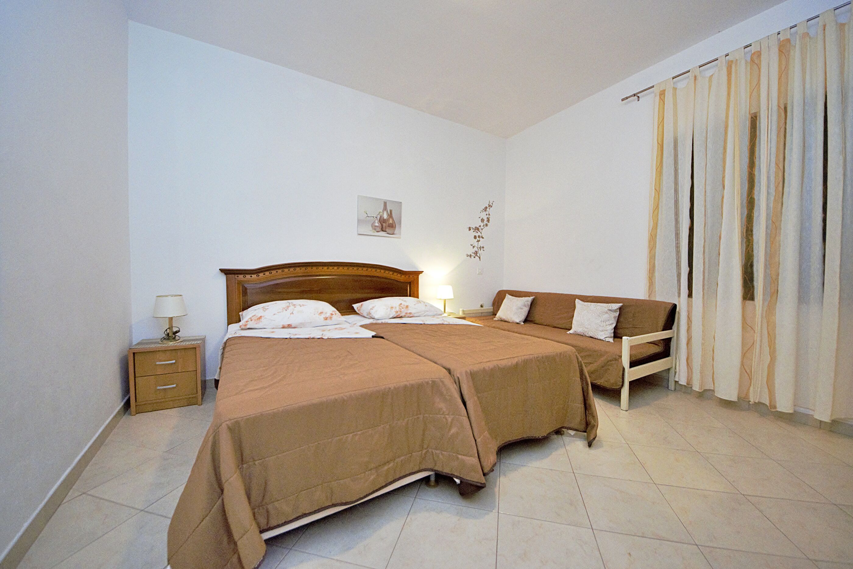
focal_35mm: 12
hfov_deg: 112.6
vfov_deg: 90.0
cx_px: 426
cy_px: 284
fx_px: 284
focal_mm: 8
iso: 5000
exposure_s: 1/60
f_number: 4.5
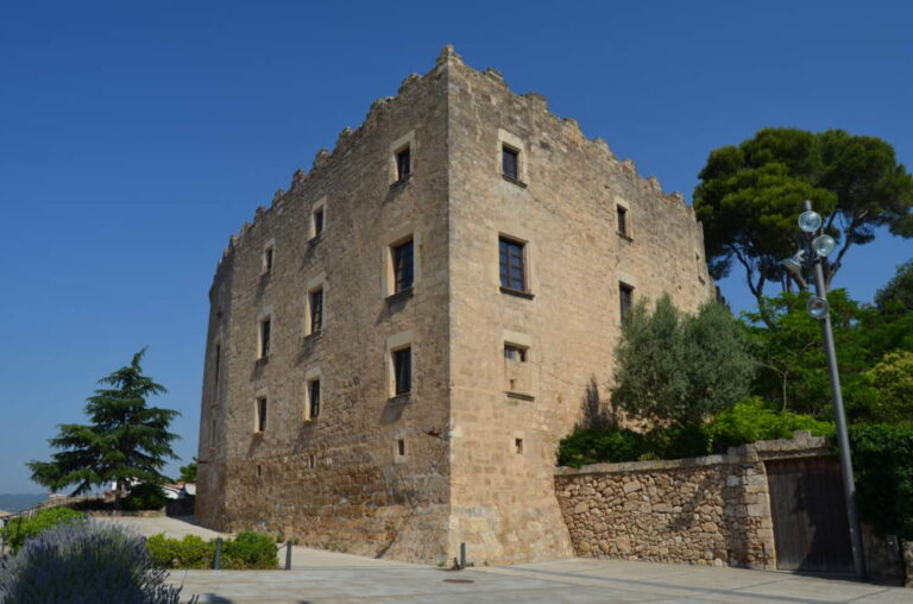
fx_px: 683
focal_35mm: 27
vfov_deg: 47.7
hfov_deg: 67.5
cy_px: 302
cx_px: 456
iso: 100
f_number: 9
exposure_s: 1/320
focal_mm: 18
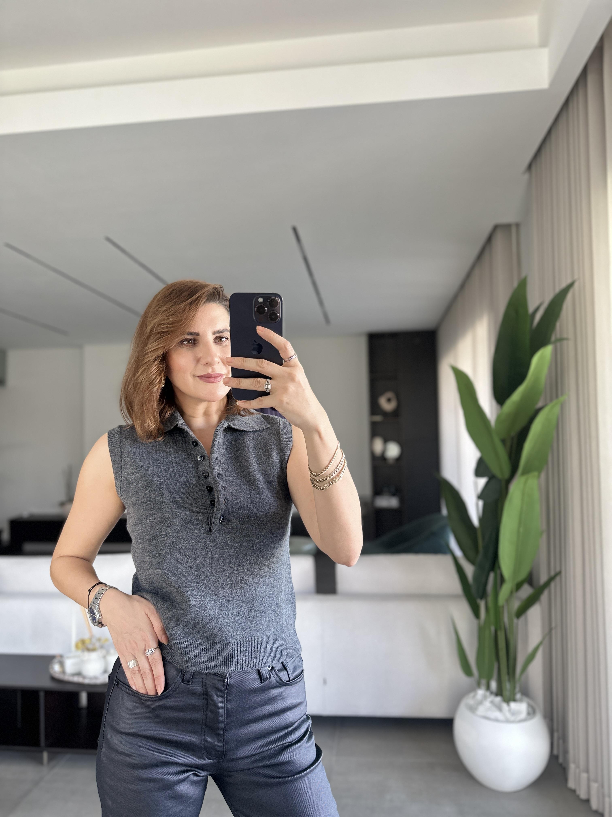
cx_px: 306
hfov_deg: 56.8
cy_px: 408
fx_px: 566
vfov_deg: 71.6
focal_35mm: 24
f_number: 1.78
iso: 250
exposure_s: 1/61
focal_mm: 6.86
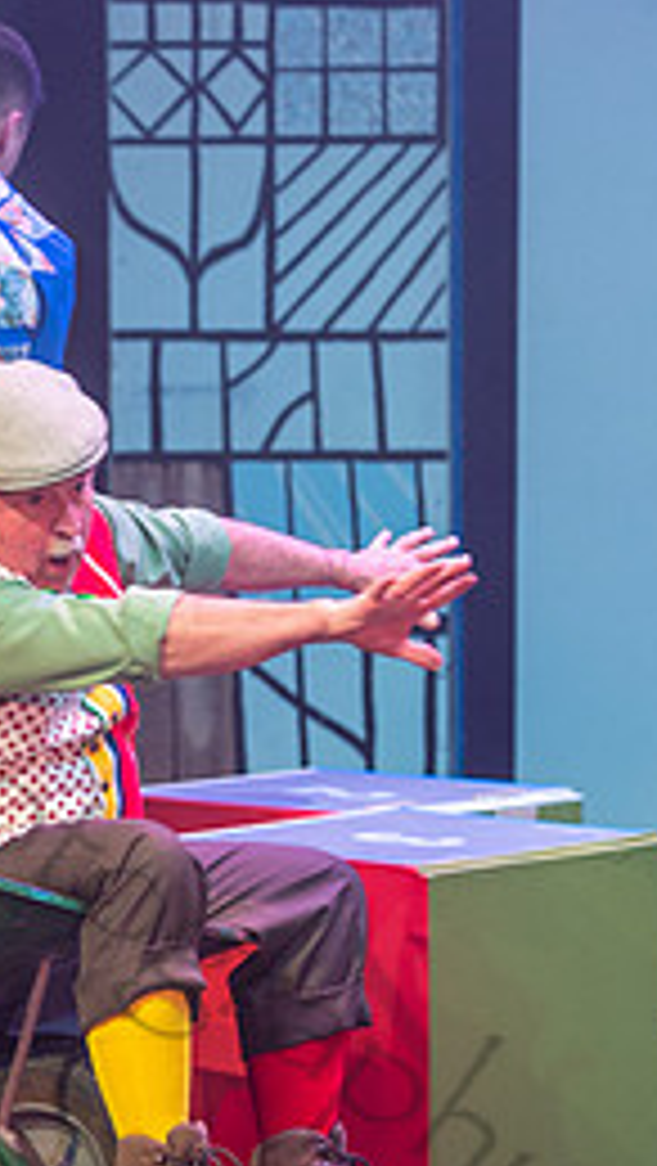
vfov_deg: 9.0
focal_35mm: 239
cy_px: 648
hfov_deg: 5.1
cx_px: -202
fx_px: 7390
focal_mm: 102
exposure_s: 1/250
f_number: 2.8
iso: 1000
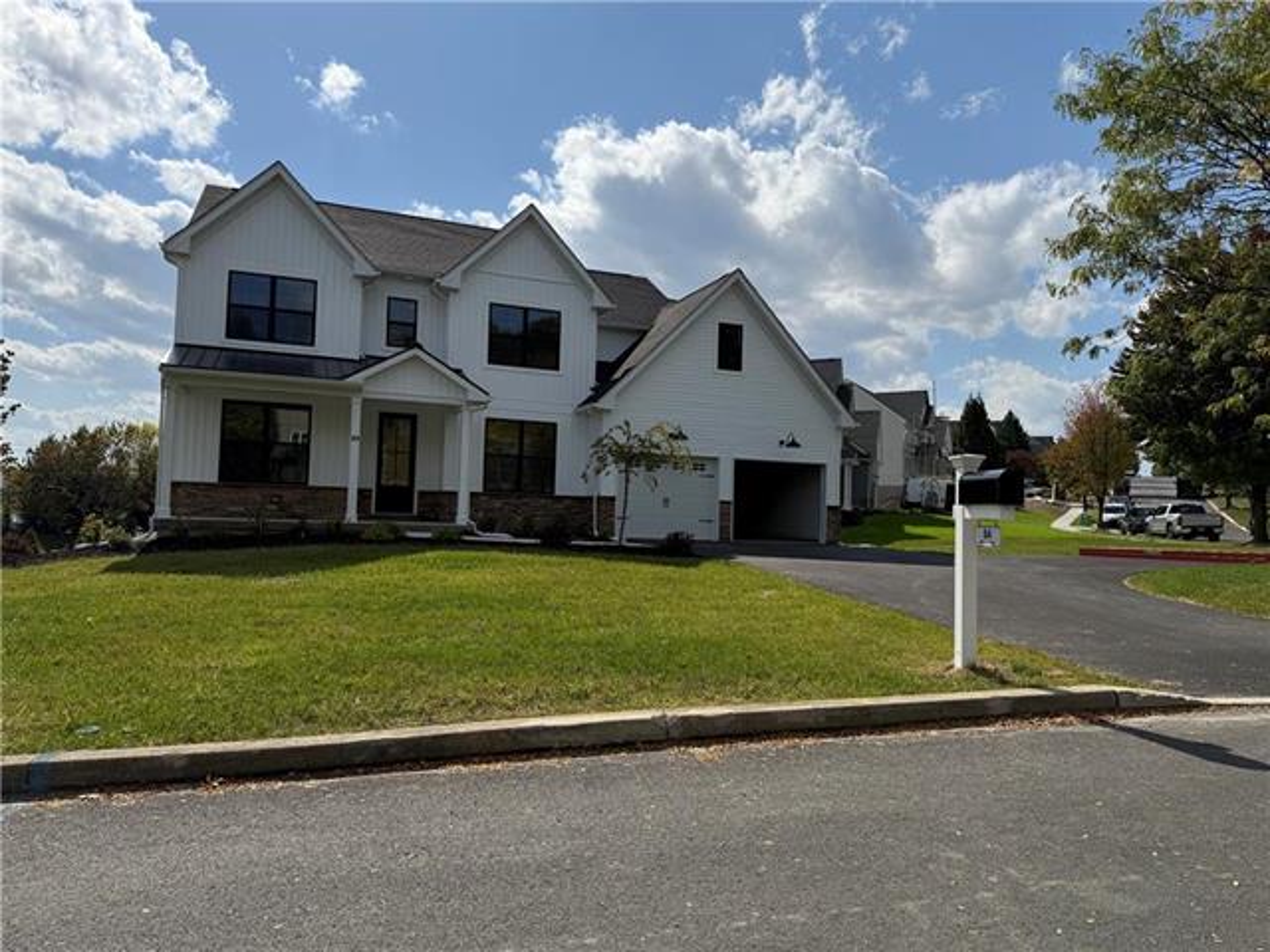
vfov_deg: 56.8
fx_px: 881
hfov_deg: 71.6
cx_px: 635
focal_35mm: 24
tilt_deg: +2.0
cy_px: 476
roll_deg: -2.2
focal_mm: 6.76
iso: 80
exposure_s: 1/9091
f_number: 1.78
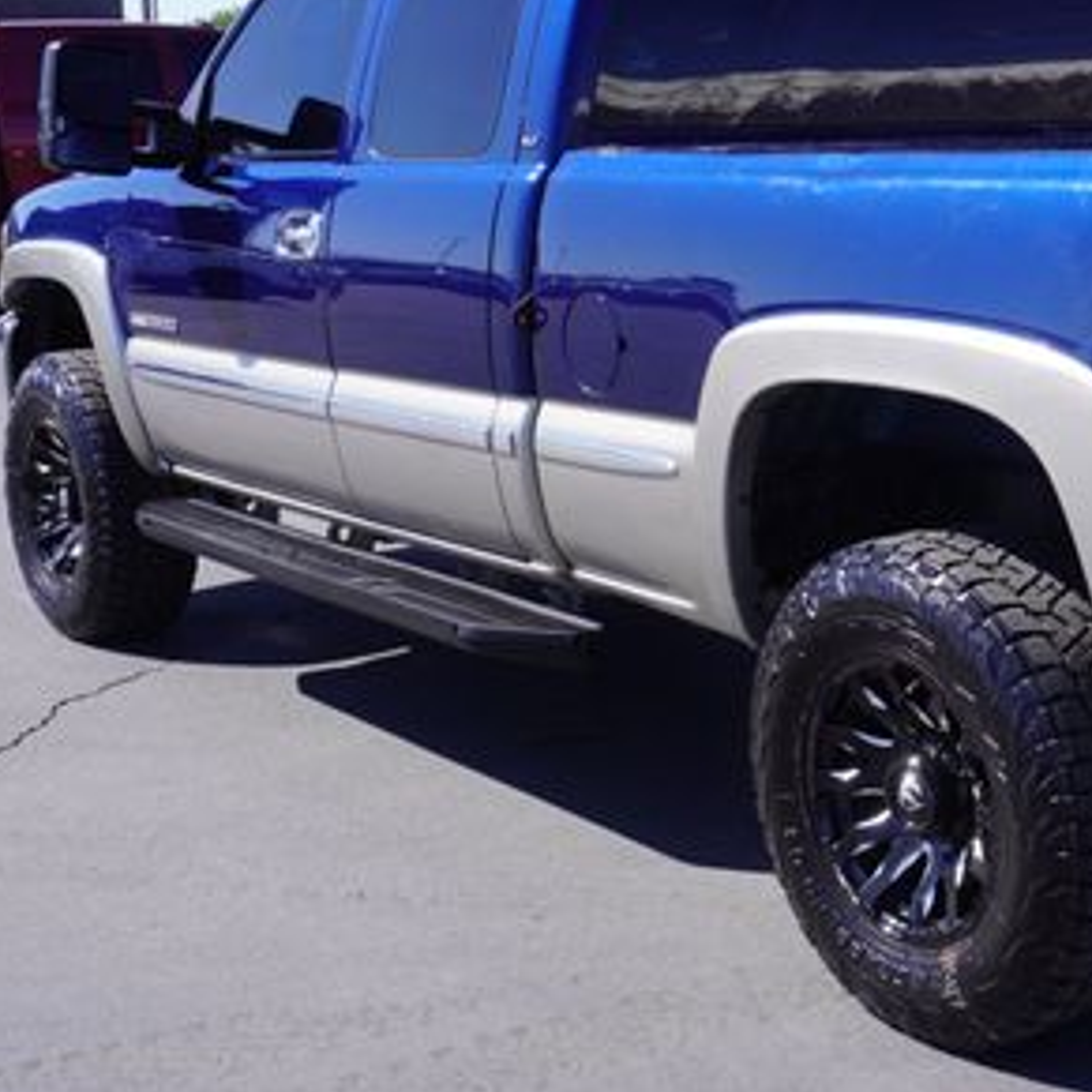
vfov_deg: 29.1
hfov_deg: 27.9
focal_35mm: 59
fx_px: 2103
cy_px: 469
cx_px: 998
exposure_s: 1/125
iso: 100
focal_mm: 21
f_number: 9
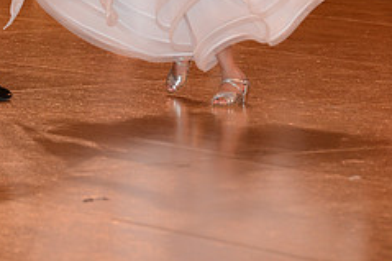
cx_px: 111
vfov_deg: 2.8
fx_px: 5277
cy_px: -112
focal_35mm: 485
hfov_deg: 4.3
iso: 1000
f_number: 5.6
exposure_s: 1/250
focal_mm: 200
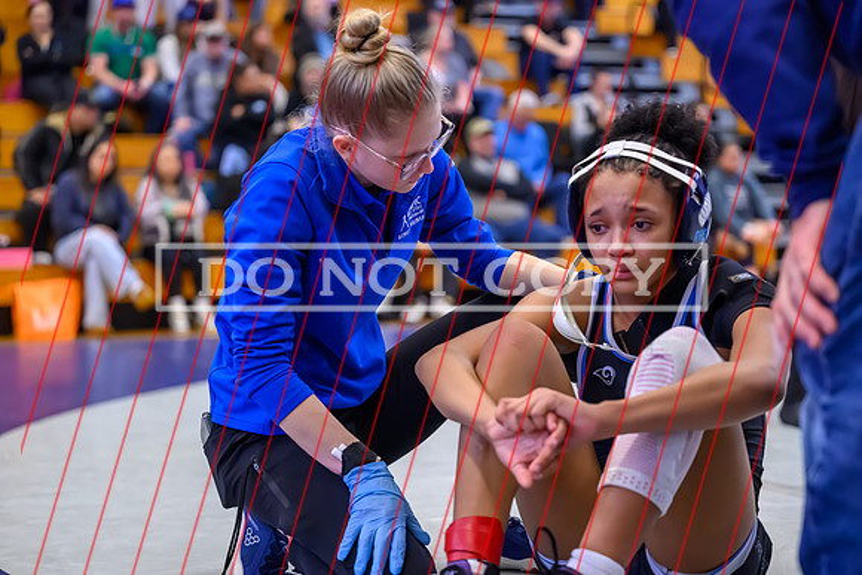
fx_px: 1772
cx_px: 431
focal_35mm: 74
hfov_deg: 27.3
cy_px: 288
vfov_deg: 18.4
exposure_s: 1/500
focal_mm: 74
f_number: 2.8
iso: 10000
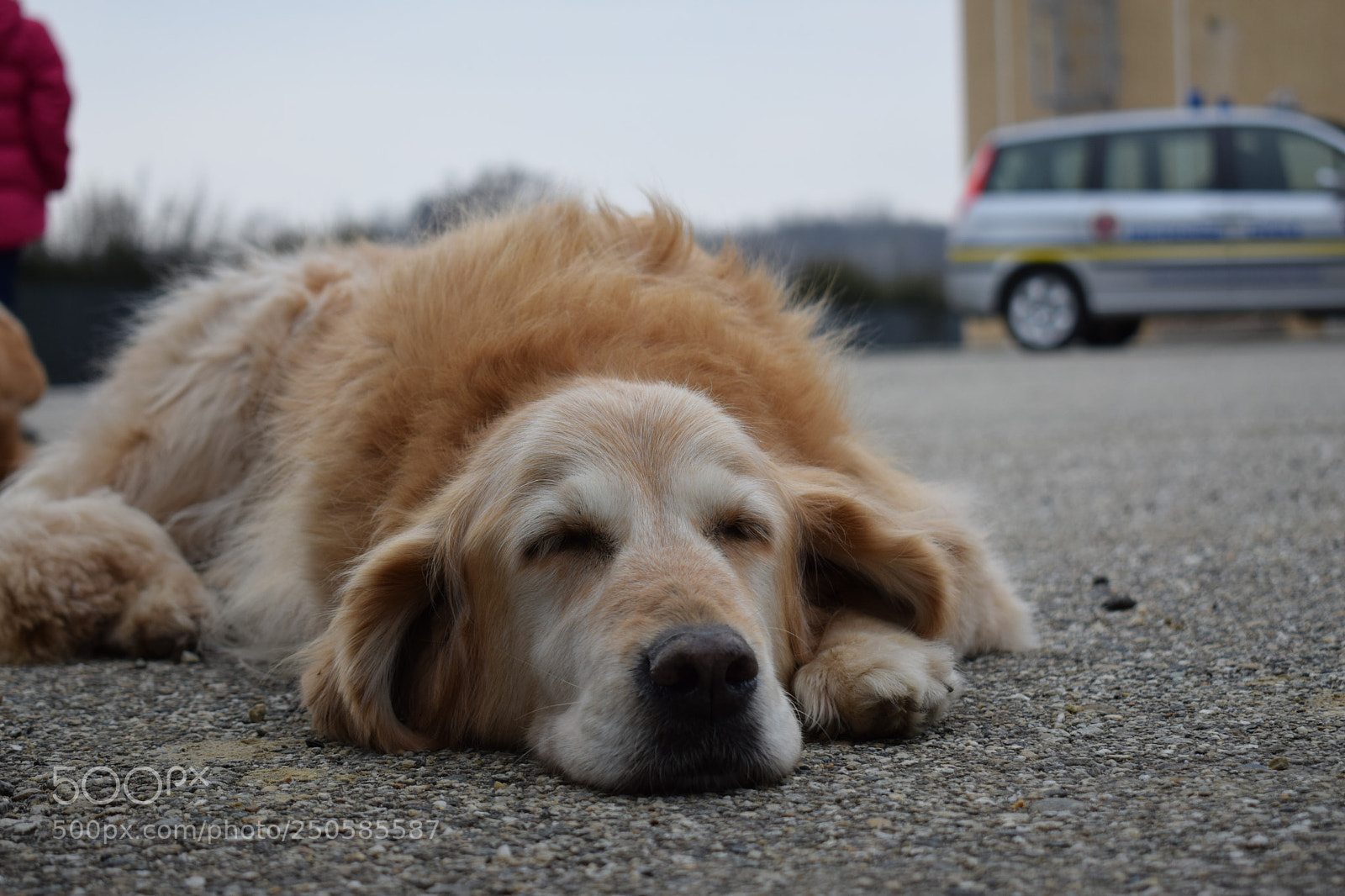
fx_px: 2689
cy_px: 448
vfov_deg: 18.9
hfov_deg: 28.1
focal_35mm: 72
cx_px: 672
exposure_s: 1/350
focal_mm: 48
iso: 200
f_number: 5.3
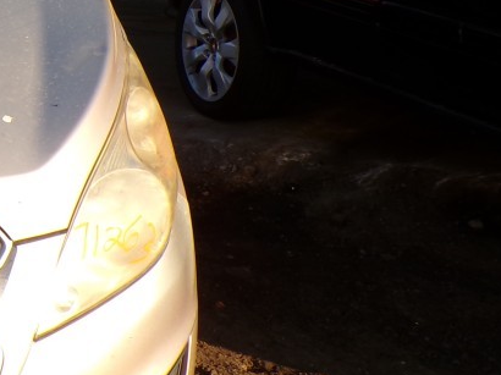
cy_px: 144
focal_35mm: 75
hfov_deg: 22.1
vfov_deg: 19.6
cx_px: -226
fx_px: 1085
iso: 100
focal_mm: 4.3
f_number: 4.4
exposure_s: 1/250
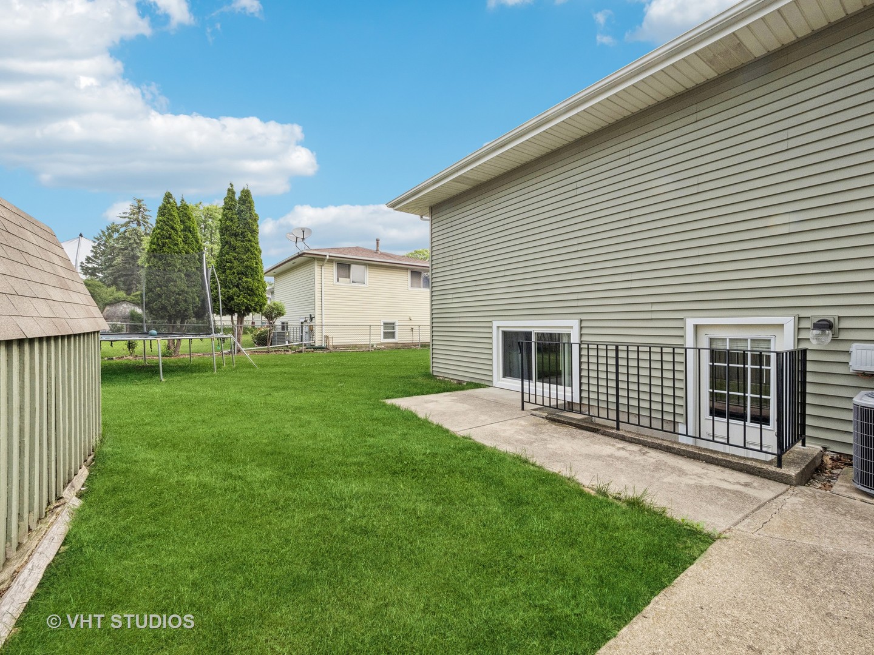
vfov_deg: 85.7
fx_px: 353
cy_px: 328
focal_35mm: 14
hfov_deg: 102.1
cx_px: 437
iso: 400
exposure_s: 1/400
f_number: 8
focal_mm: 7
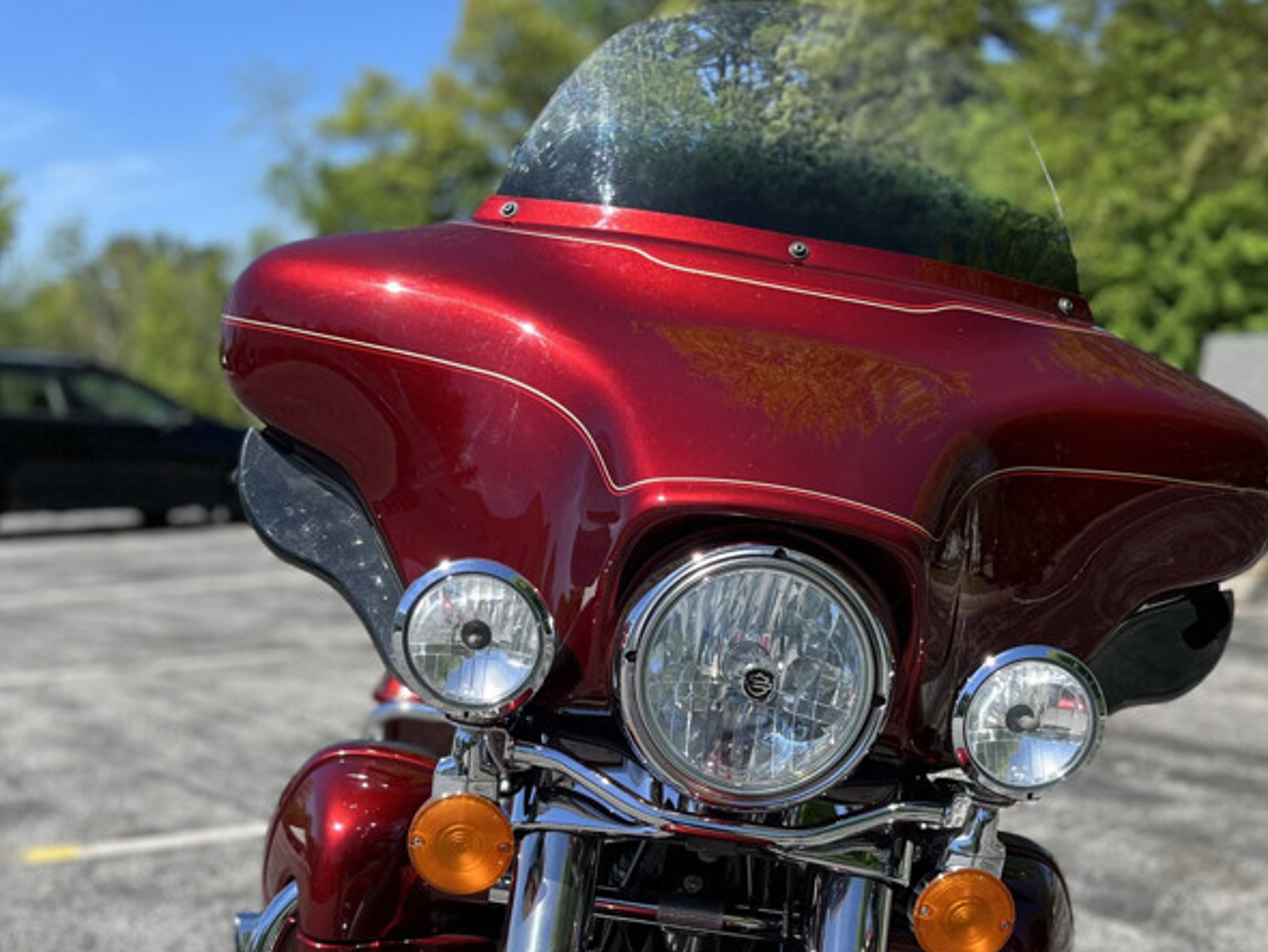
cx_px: 687
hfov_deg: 40.4
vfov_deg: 29.7
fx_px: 1722
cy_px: 840
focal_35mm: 47
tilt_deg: -15.1
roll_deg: +3.0
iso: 50
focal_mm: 5.1
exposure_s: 1/2309
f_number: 1.6
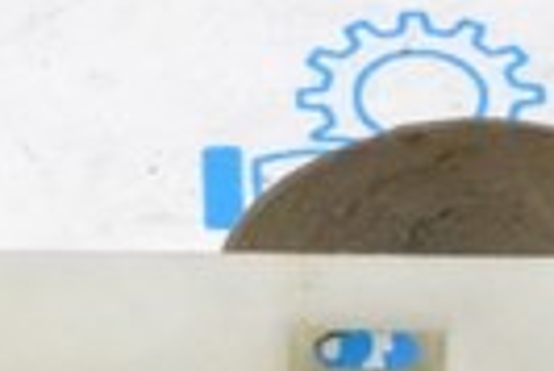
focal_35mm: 277
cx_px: 262
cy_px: 402
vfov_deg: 5.0
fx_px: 4267
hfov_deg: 7.4
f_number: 11
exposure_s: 1/160
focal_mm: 24
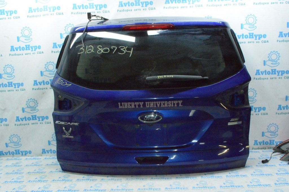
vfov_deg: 43.5
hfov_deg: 62.0
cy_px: 96
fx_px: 241
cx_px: 144
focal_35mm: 30
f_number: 25
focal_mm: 20
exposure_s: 1/50
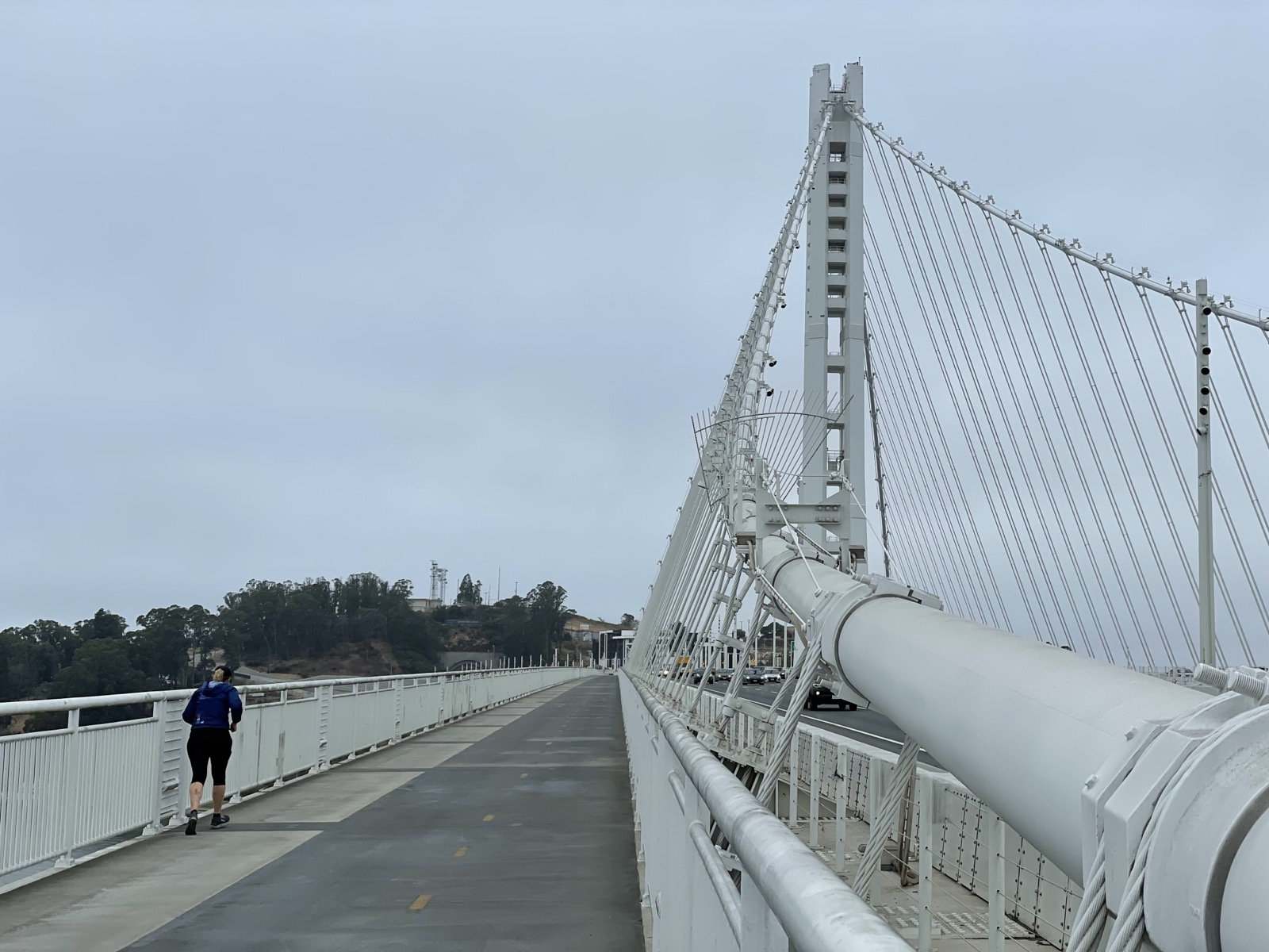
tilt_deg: +6.5
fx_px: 1906
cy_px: 476
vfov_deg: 28.0
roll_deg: -0.7
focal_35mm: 52
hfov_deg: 36.8
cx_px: 634
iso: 25
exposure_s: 1/856
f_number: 2
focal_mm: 6
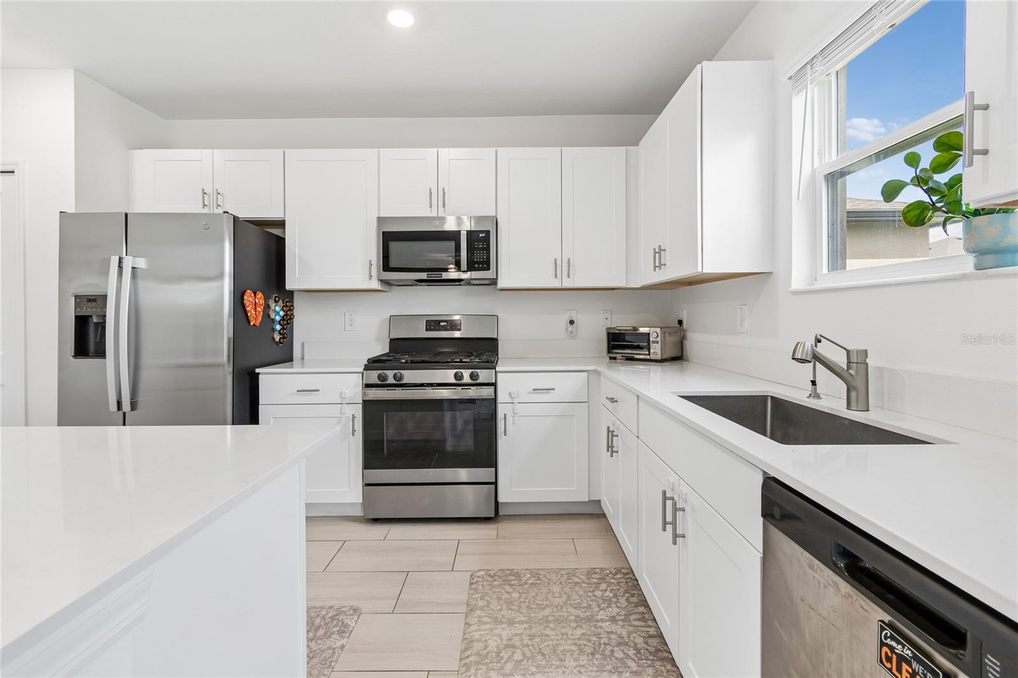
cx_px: 509
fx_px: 424
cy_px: 339
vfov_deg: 77.3
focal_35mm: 15
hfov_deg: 100.4
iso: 100
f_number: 7.1
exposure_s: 1/13
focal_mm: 10
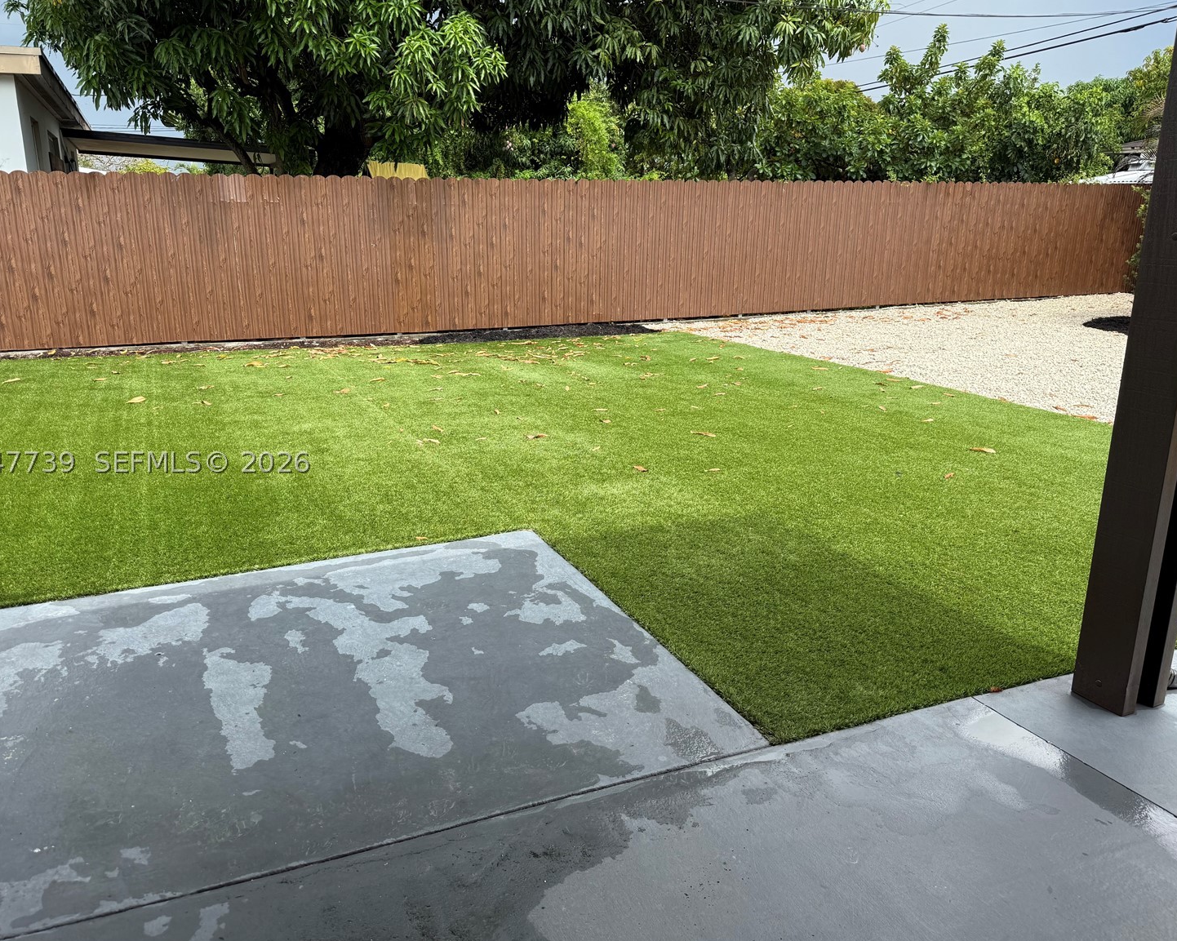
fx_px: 906
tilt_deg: -13.5
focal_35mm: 26
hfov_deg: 66.0
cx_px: 560
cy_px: 462
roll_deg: -0.8
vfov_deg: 54.9
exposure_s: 1/1585
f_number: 1.78
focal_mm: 6.76
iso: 80
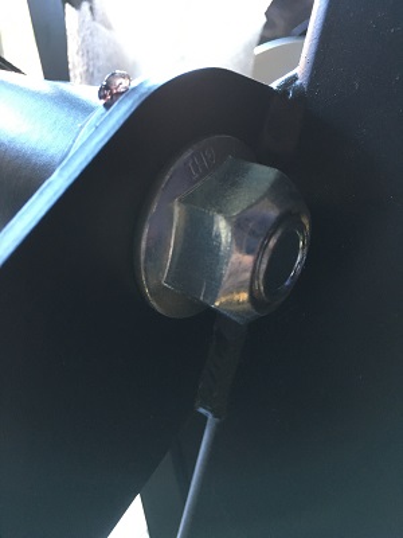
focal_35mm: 29
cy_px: 269
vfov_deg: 61.7
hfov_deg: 48.2
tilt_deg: -30.8
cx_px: 202
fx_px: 450
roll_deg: -2.7
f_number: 2.2
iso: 200
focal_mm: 4.15
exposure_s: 1/24
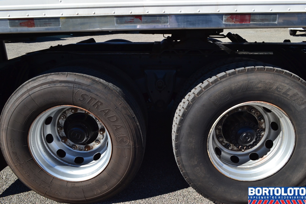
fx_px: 281
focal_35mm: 33
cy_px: 102
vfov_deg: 40.0
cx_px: 153
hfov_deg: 57.2
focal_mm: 22
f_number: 10
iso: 400
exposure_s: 1/320
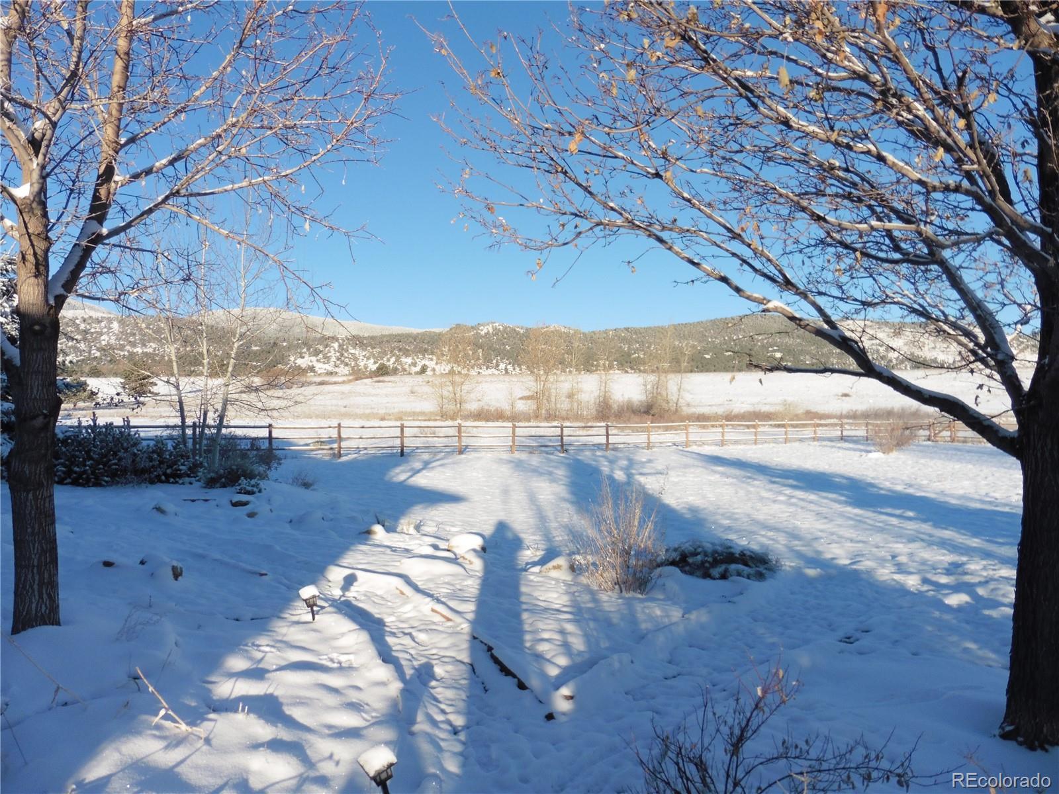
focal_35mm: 24
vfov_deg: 56.8
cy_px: 397
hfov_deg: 71.6
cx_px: 530
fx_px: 734
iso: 100
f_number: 4
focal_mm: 4.3
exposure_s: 1/800
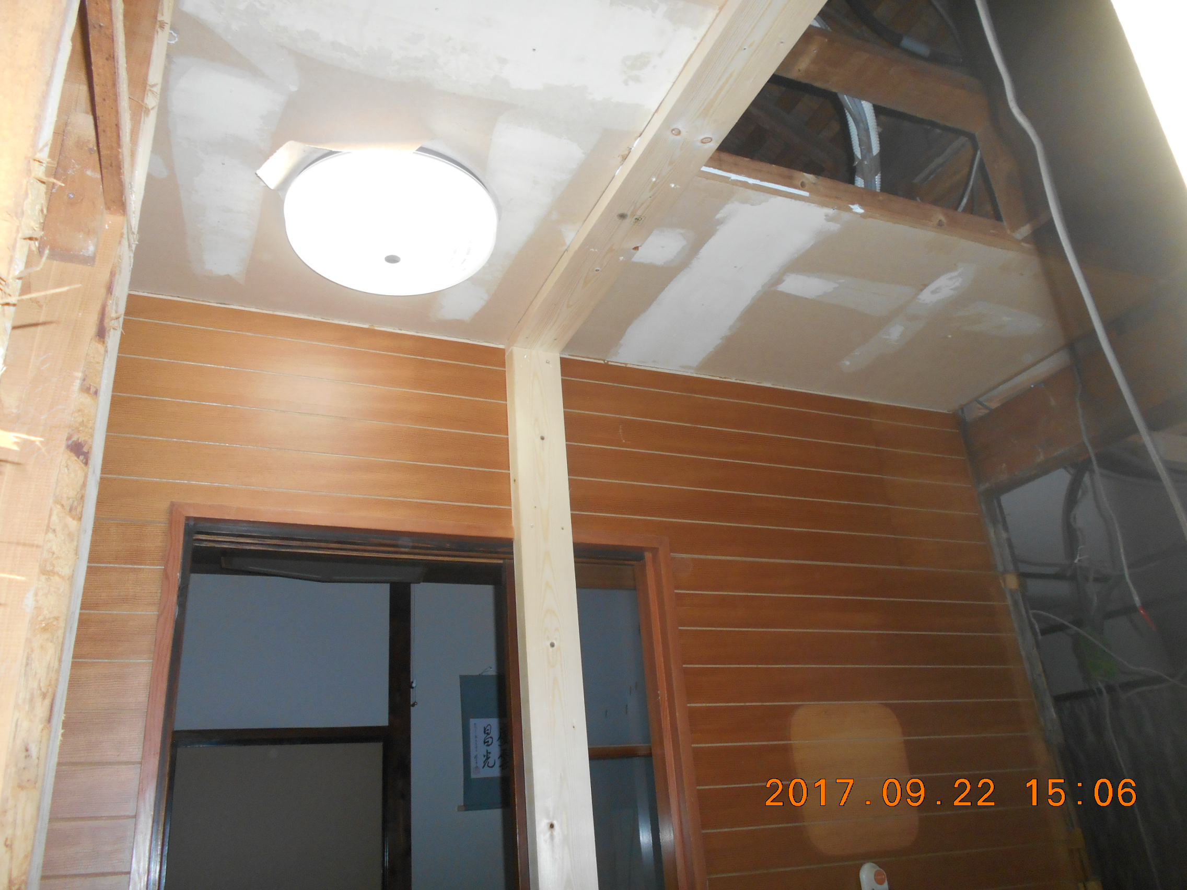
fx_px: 892
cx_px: 594
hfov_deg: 67.3
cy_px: 445
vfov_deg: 53.1
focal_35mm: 26
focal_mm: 4.6
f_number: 3.2
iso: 220
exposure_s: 1/25
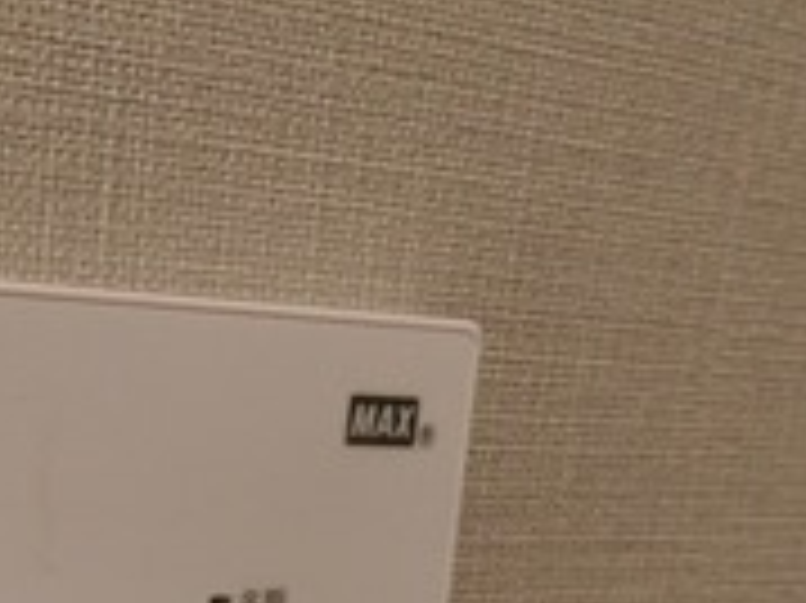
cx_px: -261
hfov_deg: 24.6
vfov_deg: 19.0
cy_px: 904
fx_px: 1582
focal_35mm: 68
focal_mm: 4.06
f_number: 2.7
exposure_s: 1/80
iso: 400
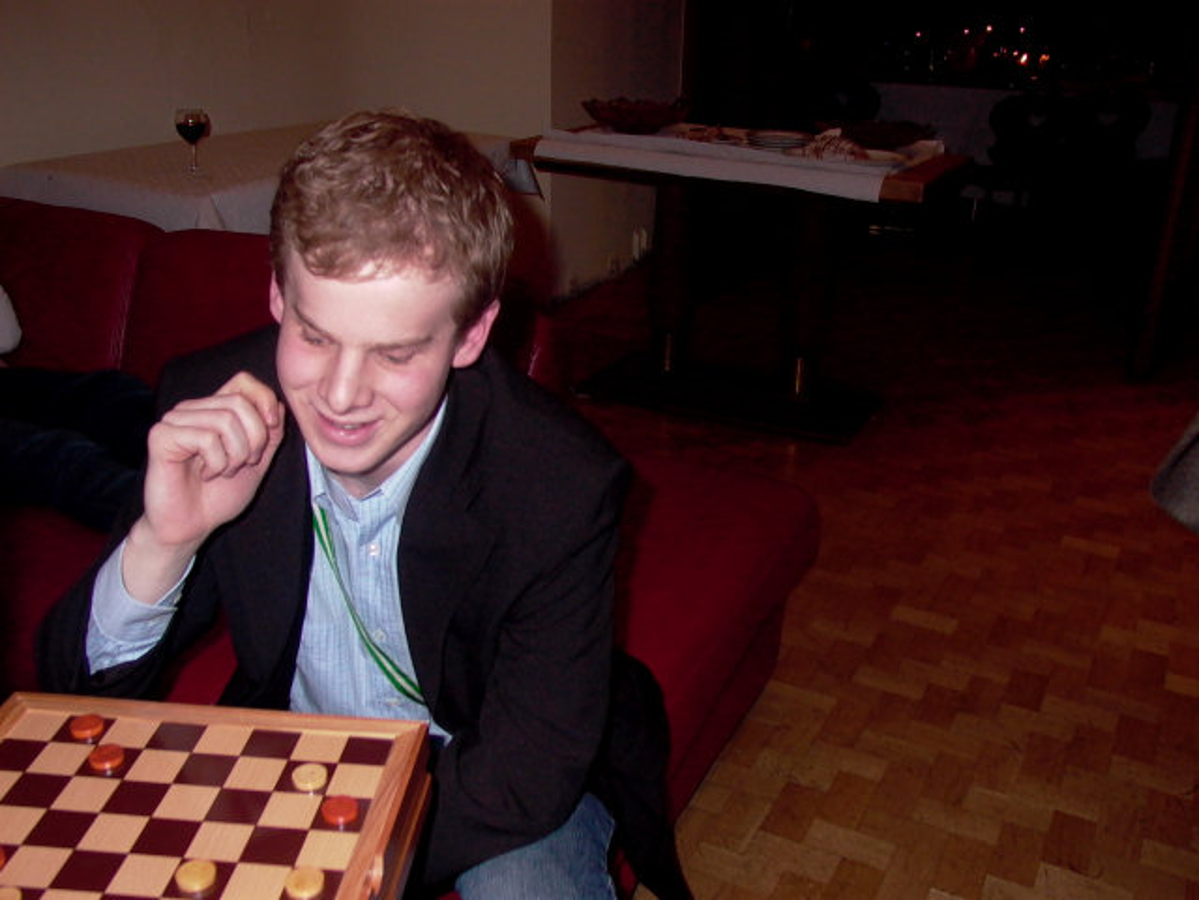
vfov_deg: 42.9
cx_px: 600
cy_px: 450
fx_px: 1143
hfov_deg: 55.4
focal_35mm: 33
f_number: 2.04
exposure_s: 1/64.2
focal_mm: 7.13
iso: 100
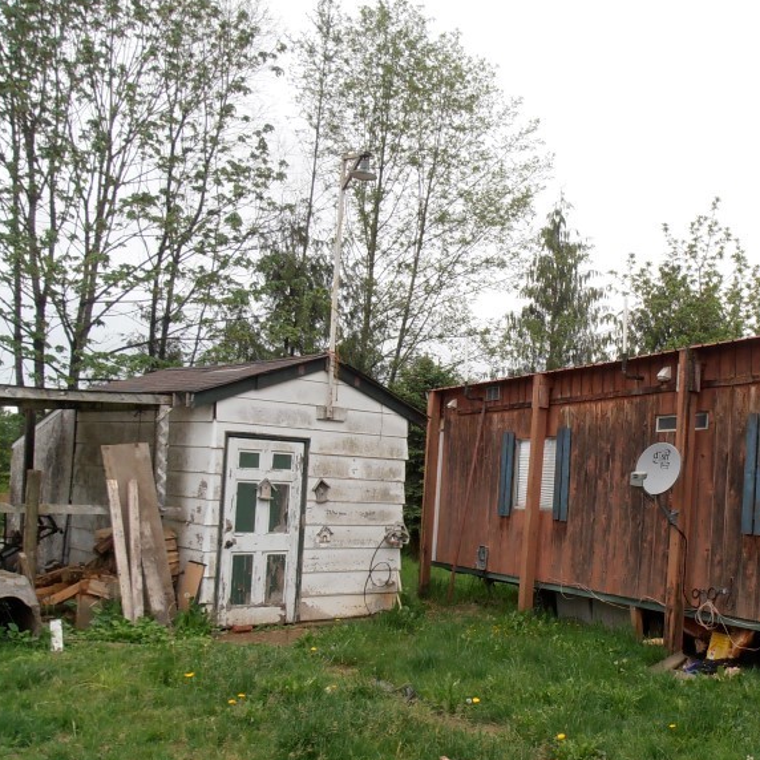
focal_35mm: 38
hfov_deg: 41.9
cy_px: 477
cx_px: 610
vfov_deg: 43.5
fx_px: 944
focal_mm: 4.2
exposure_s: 1/50
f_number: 7.9
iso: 80
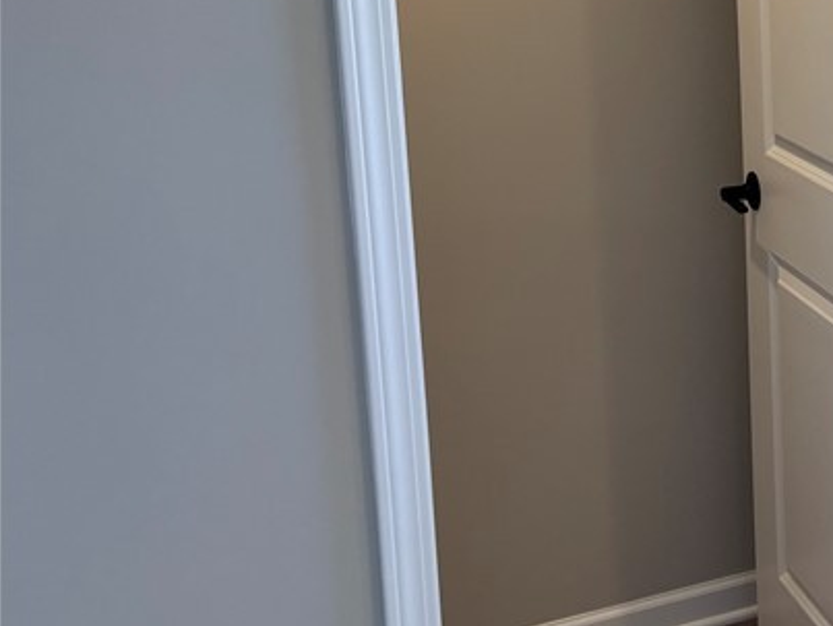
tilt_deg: -9.9
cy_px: 68
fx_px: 1590
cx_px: 1056
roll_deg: +0.5
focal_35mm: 66
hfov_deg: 25.6
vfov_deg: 21.8
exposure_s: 1/120
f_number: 1.6
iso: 80
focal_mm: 5.96
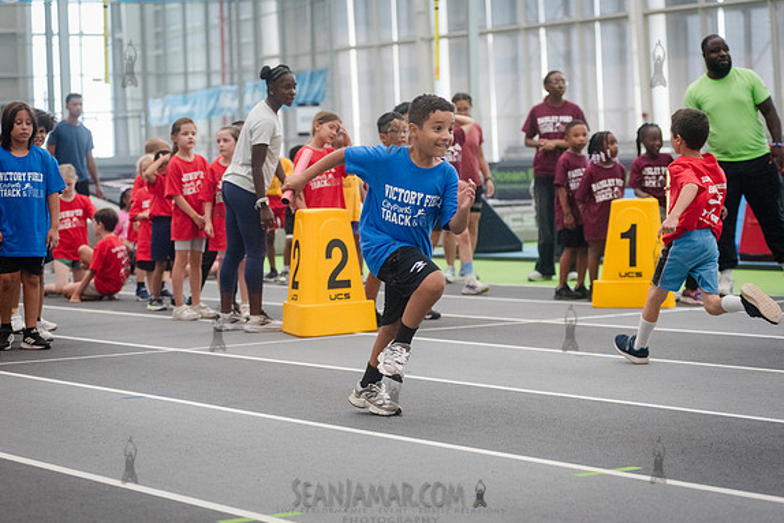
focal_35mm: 93
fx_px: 2026
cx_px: 393
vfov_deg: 14.7
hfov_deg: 21.9
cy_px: 262
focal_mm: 92
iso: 6400
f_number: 4
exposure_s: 1/1600
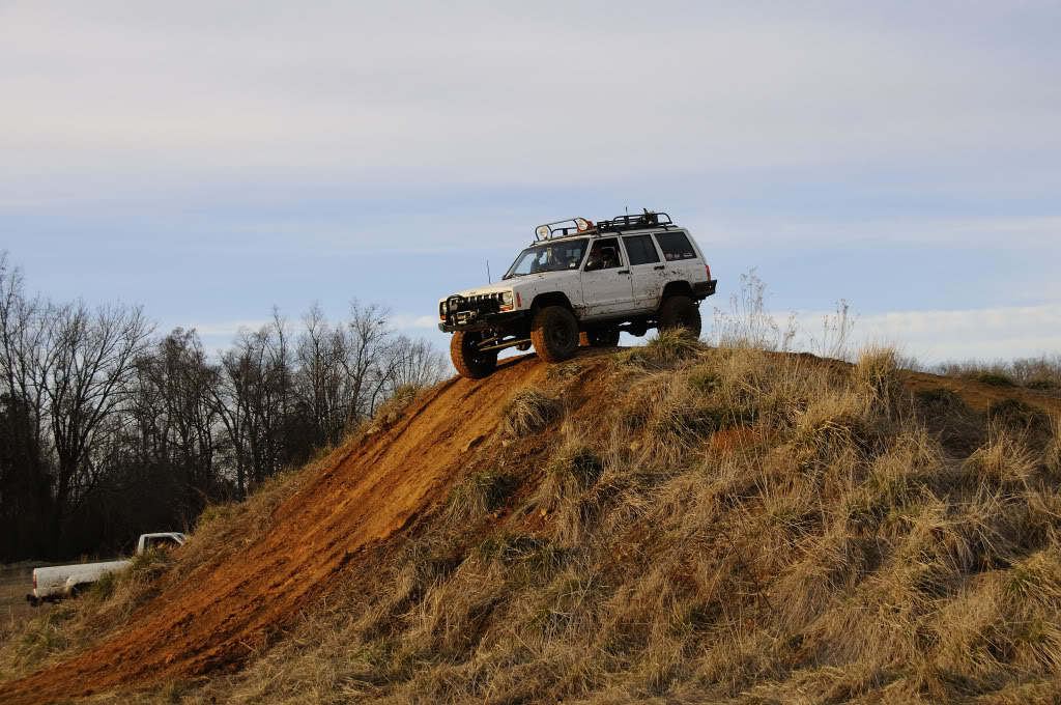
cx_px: 530
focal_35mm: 52
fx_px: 1545
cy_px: 352
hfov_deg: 37.9
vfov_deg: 25.7
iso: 200
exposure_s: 1/500
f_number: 5.6
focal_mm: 35
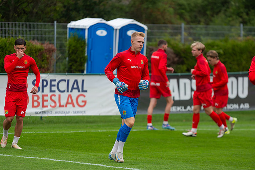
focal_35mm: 207
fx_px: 1465
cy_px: 85
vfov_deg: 6.6
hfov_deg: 9.9
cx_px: 128
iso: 560
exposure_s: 1/2500
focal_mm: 200
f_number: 3.2
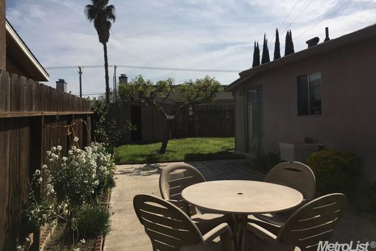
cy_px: 108
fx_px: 324
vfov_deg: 42.2
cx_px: 184
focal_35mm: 31
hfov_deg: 60.3
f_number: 2.2
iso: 25
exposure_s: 1/3663
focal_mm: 4.15
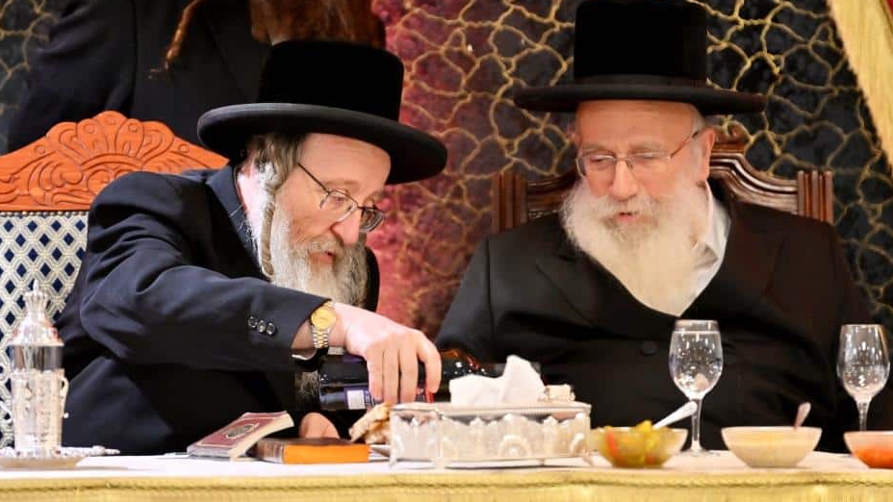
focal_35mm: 312
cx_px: 490
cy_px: 201
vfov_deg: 3.9
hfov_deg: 6.9
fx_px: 7388
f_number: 2.8
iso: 500
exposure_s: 1/250
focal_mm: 180
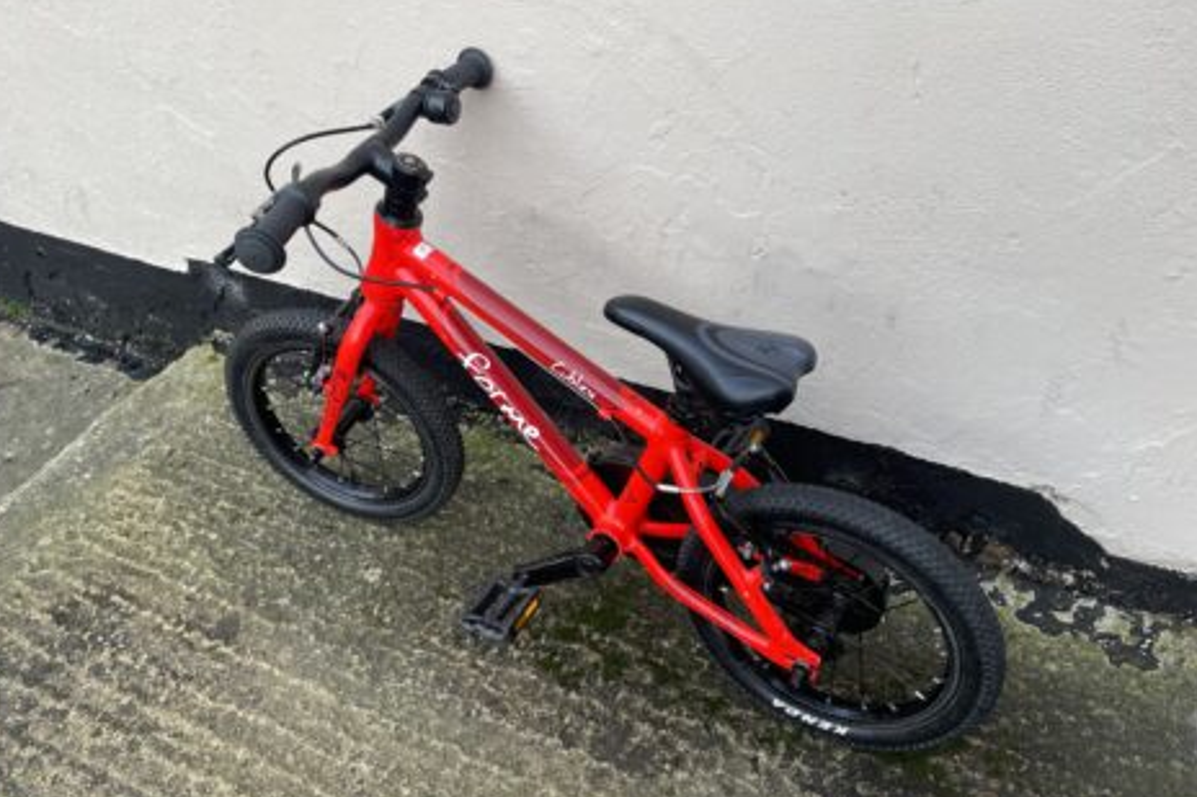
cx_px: 586
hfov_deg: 65.5
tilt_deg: -44.6
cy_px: 431
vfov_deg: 46.3
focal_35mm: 28
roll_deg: +2.7
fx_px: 931
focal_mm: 4.2
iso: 50
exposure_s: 1/121
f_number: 1.6
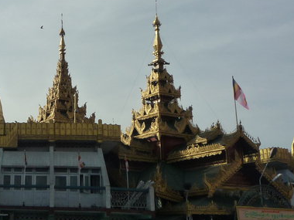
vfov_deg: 23.9
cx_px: 19
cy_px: 66
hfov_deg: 30.1
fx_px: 518
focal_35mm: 61
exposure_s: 1/800
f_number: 5.6
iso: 160
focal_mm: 4.4
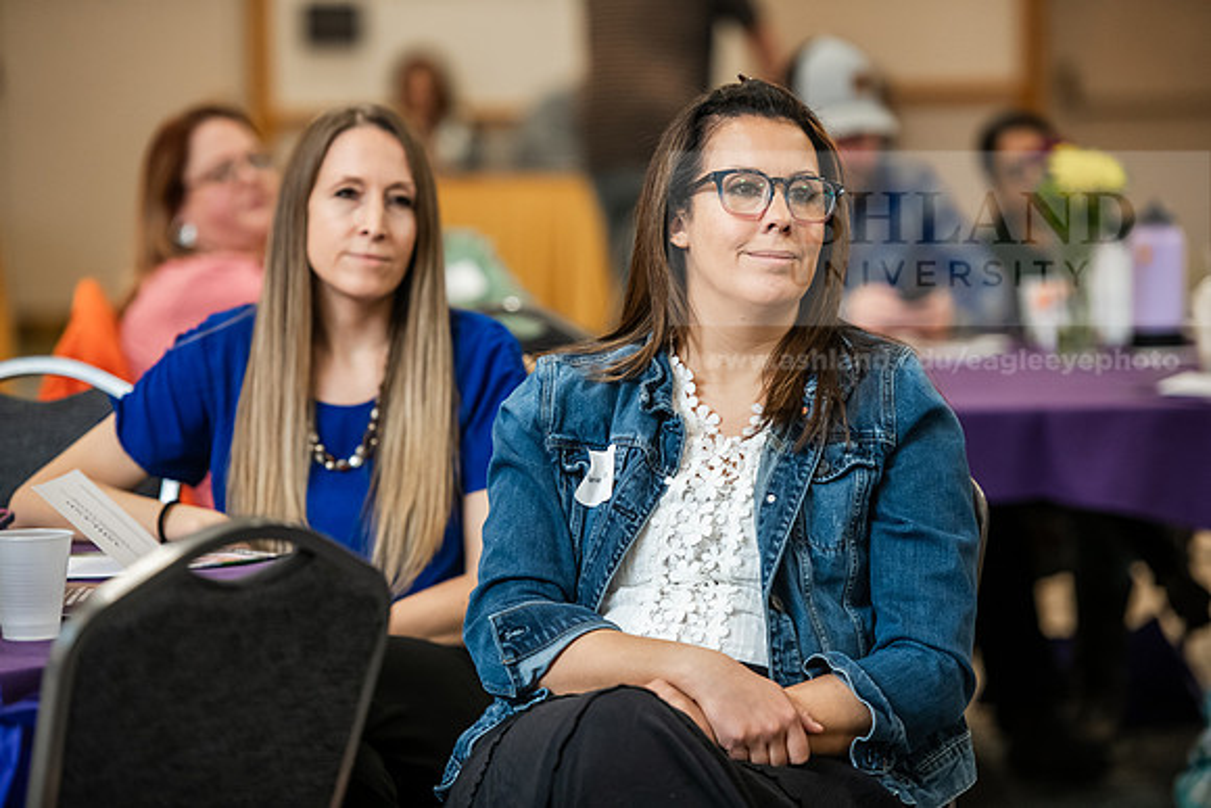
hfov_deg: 12.8
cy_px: 404
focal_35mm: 160
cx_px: 606
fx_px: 5383
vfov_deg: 8.6
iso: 2000
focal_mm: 160
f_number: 2.8
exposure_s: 1/200
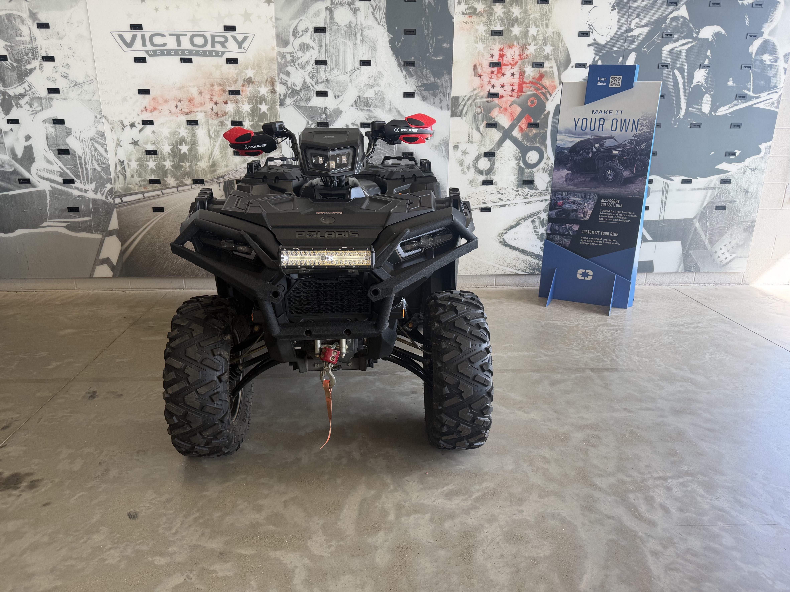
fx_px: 548
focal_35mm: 24
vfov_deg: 56.8
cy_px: 296
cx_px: 395
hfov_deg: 71.6
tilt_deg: -16.1
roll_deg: -0.7
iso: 64
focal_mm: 6.76
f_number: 1.78
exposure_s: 1/130
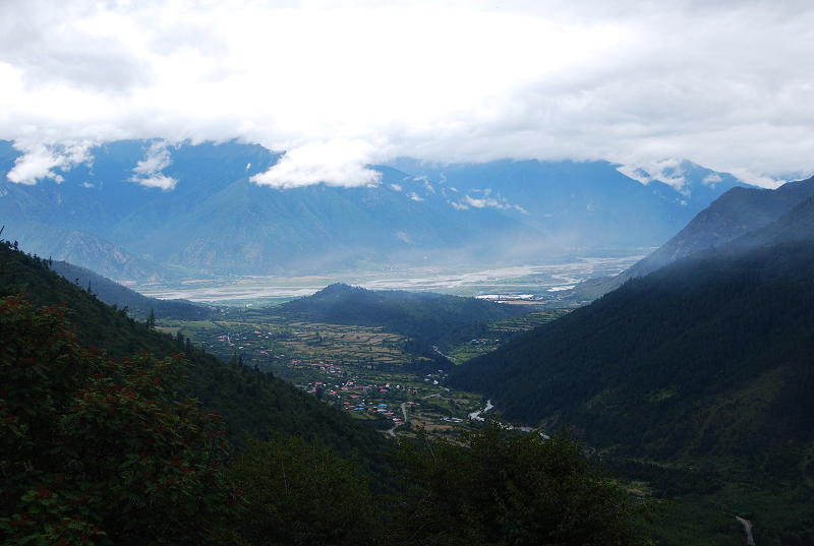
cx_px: 407
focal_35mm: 51
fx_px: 1156
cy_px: 273
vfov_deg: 26.6
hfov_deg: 38.8
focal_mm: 34
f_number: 9
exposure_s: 1/160
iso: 200
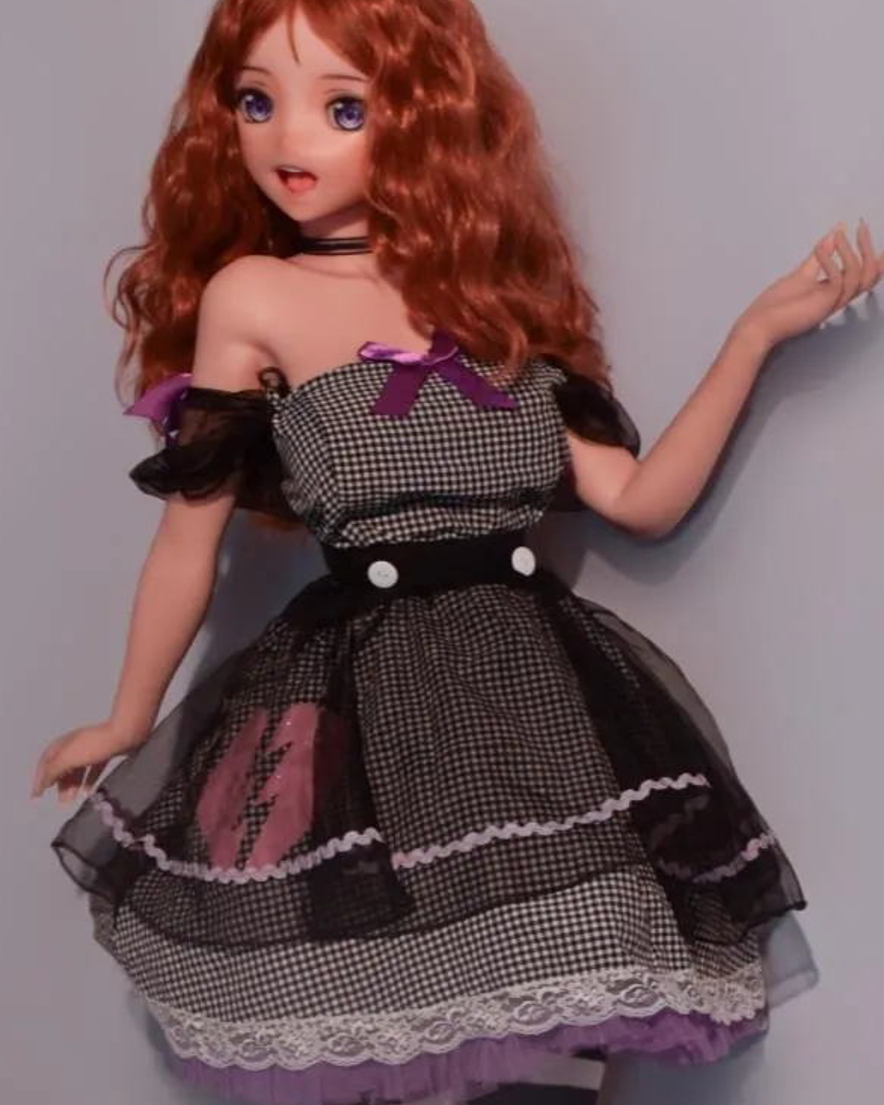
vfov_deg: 41.1
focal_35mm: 45
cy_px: 562
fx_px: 1471
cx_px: 442
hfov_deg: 33.4
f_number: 10
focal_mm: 26
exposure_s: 1/100
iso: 640
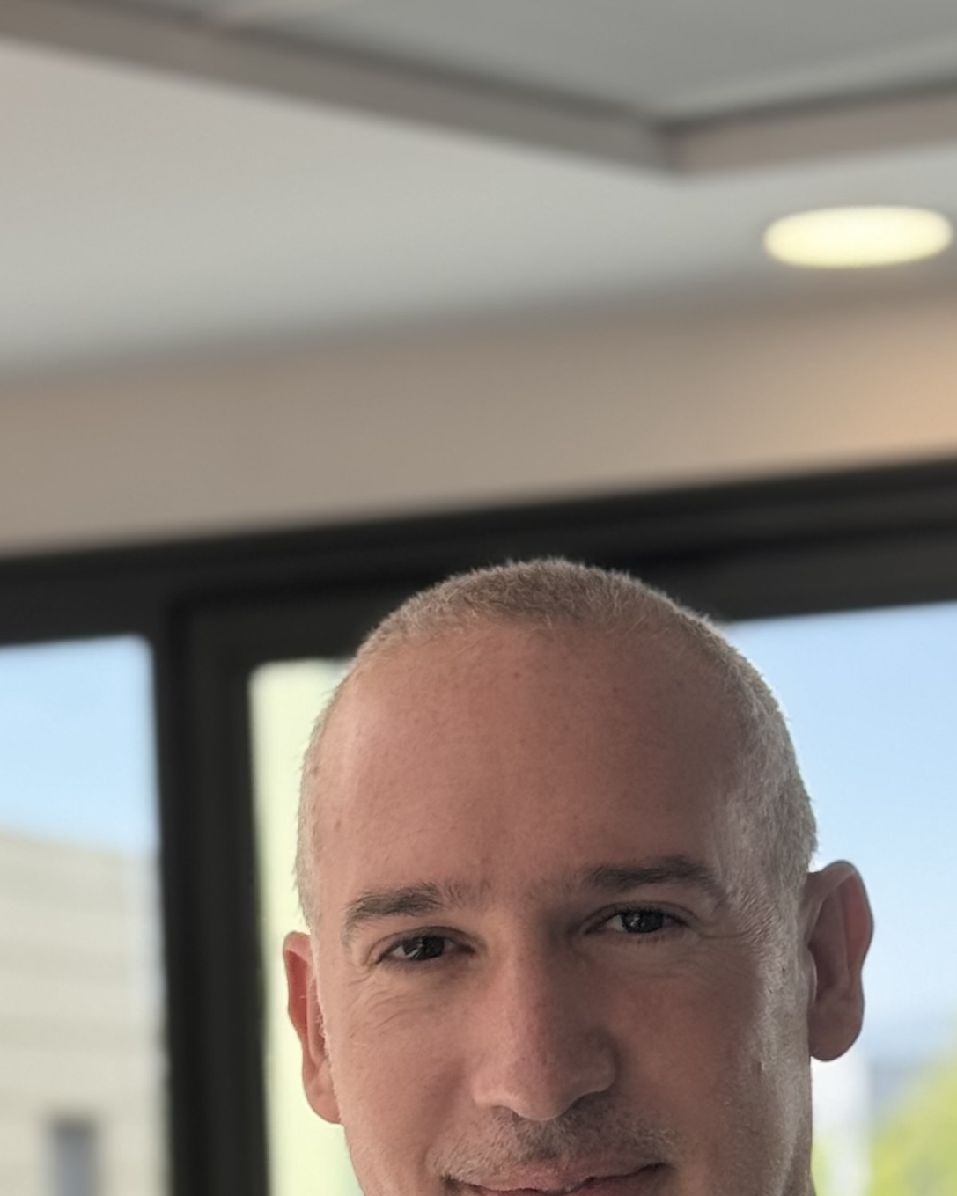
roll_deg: +1.7
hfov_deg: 11.1
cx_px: 489
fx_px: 4922
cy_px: 1566
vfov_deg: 13.4
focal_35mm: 139
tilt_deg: -4.2
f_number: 1.78
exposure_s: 1/693
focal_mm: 6.76
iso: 64
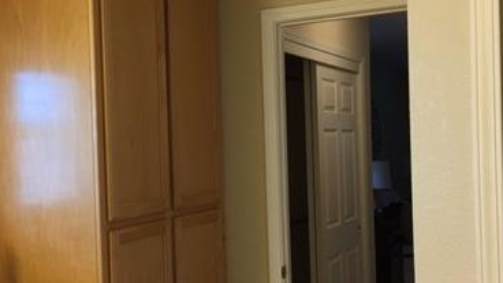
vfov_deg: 21.8
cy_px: 163
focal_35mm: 55
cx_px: 168
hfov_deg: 37.4
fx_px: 734
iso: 40
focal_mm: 4.15
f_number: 2.2
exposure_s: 1/30
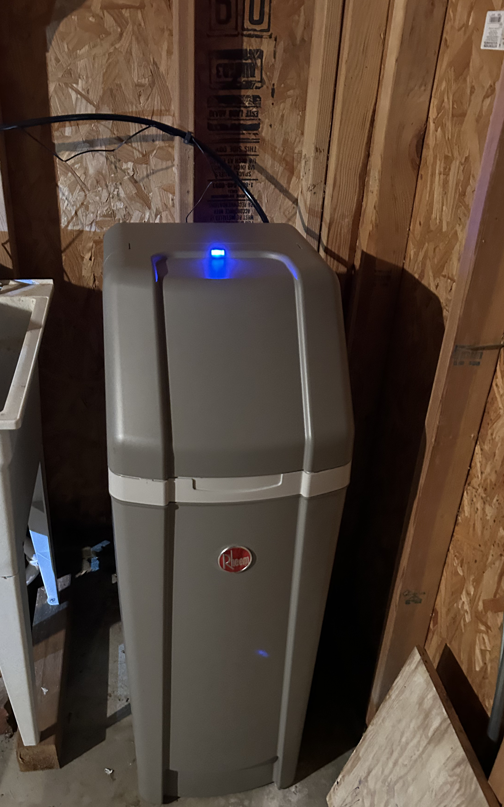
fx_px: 703
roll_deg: -3.3
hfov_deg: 39.4
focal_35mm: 32
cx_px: 239
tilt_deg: -31.5
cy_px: 451
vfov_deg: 59.5
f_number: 1.5
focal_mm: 5.7
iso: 800
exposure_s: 1/30
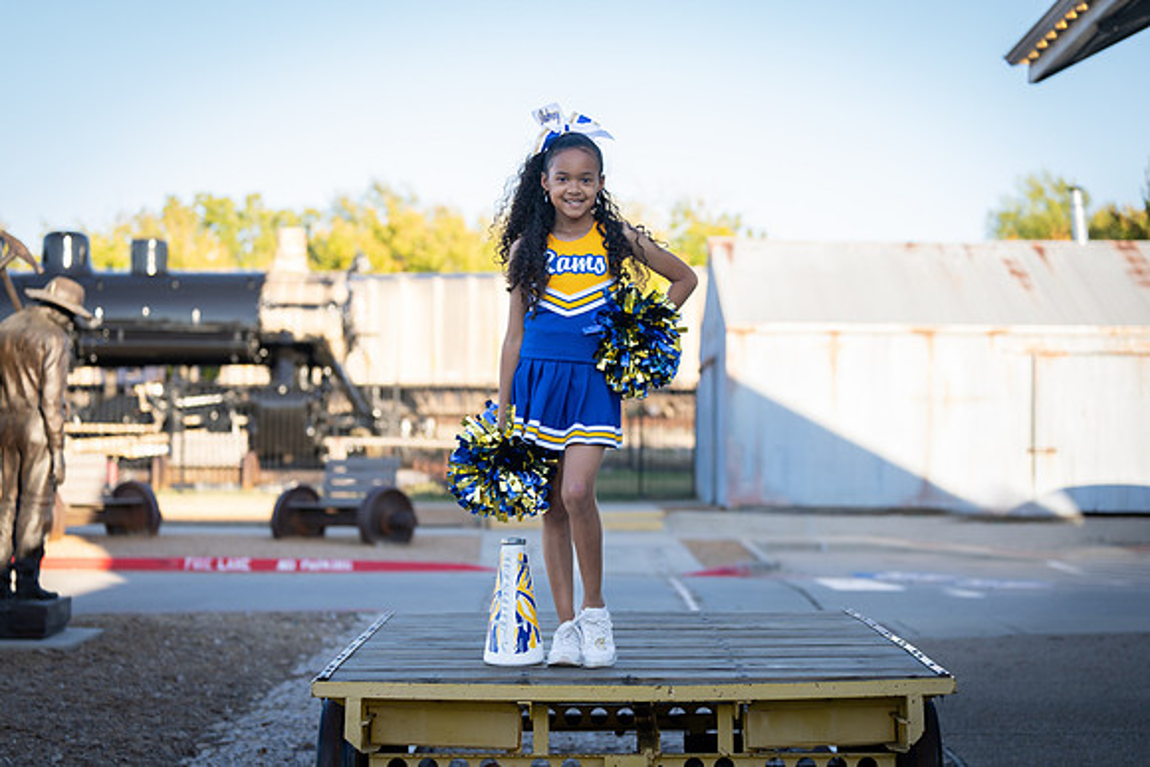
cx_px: 575
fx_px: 2280
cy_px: 384
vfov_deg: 19.1
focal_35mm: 71
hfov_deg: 28.3
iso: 100
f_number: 2.8
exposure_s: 1/320
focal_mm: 70
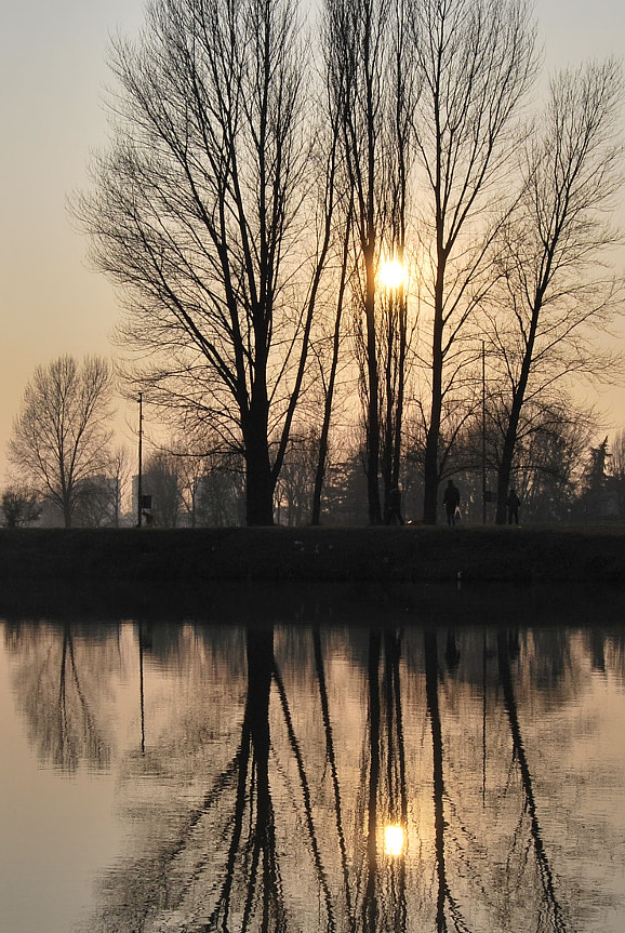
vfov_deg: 31.3
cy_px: 560
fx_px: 1659
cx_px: 304
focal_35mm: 64
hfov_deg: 21.3
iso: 100
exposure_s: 1/400
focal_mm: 23
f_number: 11
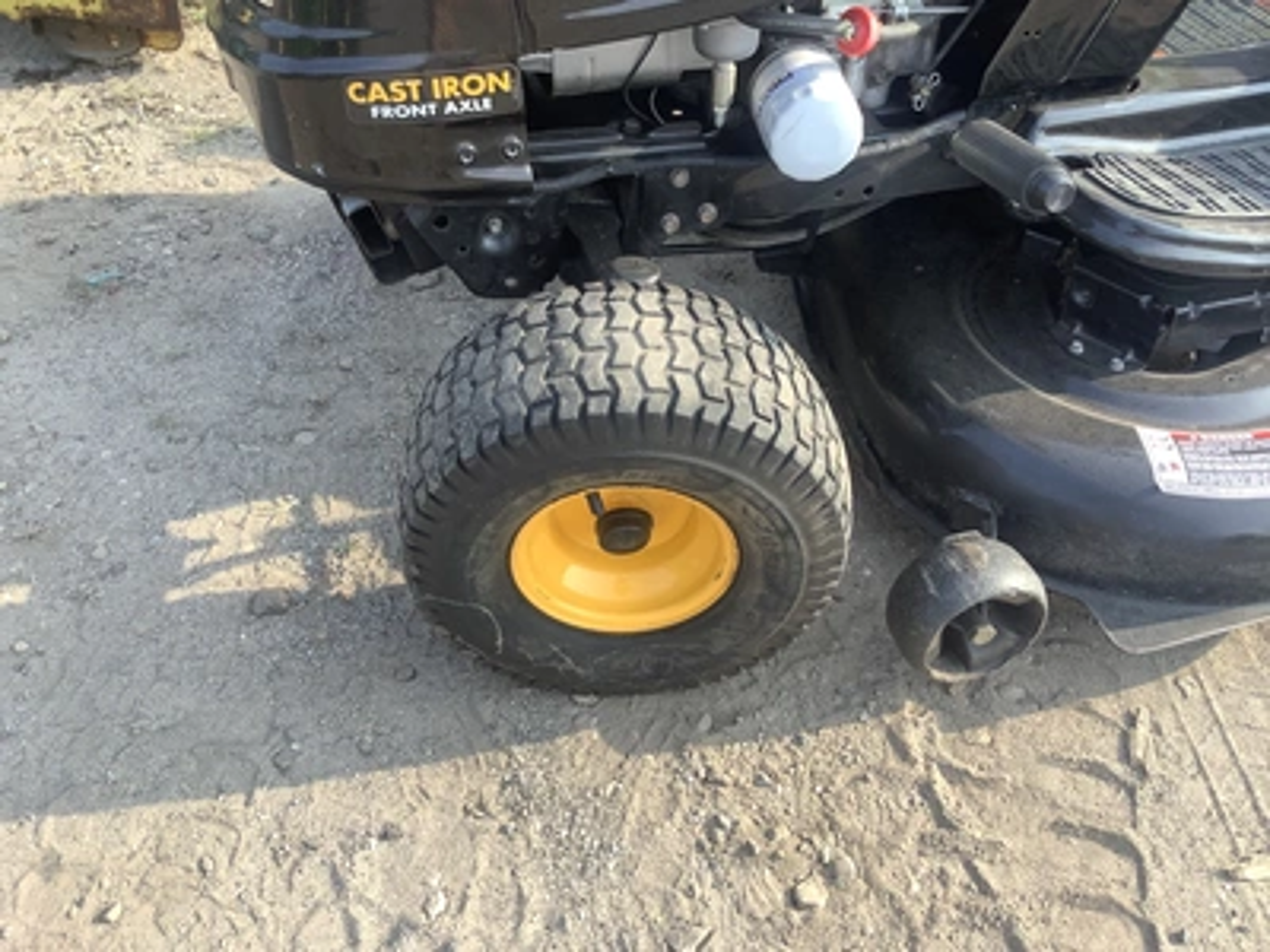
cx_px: 635
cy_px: 476
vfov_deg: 45.4
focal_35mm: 31
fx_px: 1137
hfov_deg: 58.4
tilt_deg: -45.4
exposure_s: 1/171
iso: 25
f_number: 2.4
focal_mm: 3.3
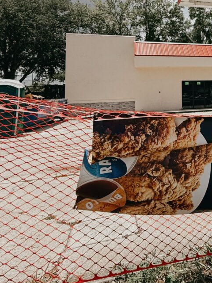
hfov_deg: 33.6
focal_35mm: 35
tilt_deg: +5.8
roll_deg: +1.0
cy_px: 69
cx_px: 250
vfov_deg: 50.3
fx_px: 286
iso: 50
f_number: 2.2
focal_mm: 2.22
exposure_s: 1/2237
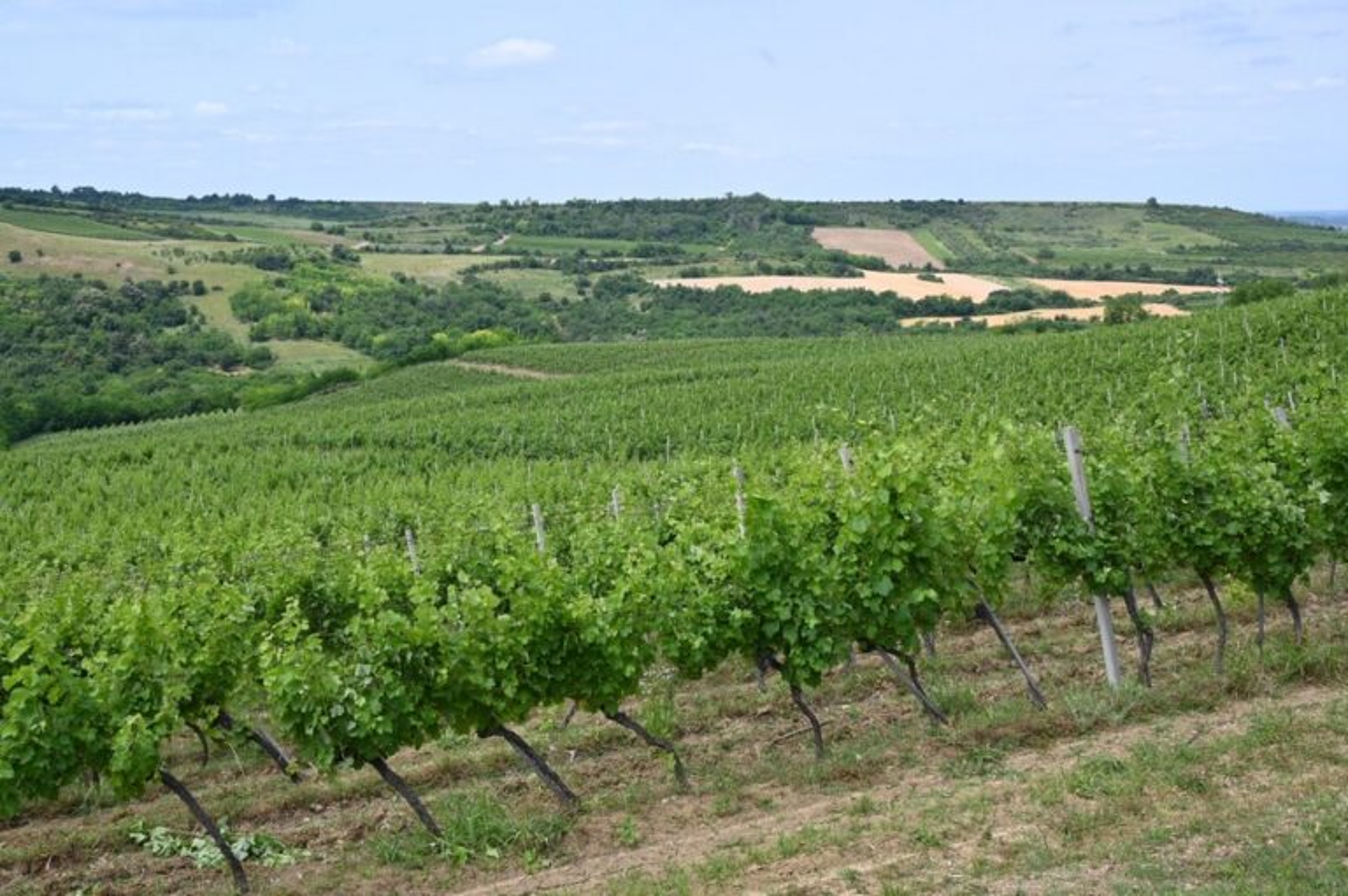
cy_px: 448
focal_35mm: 43
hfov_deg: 45.5
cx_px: 674
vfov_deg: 31.1
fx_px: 1609
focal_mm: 43
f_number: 10
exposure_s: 1/320
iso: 200
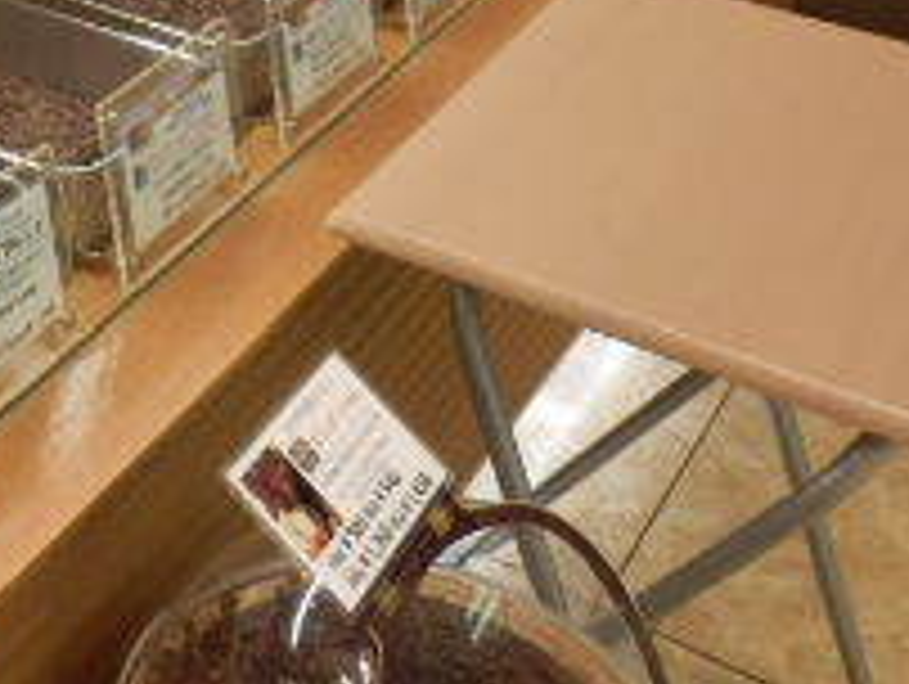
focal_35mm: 76
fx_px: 1998
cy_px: -212
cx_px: 9
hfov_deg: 24.5
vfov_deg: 18.1
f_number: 3
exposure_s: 1/30
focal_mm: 4.2
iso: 160
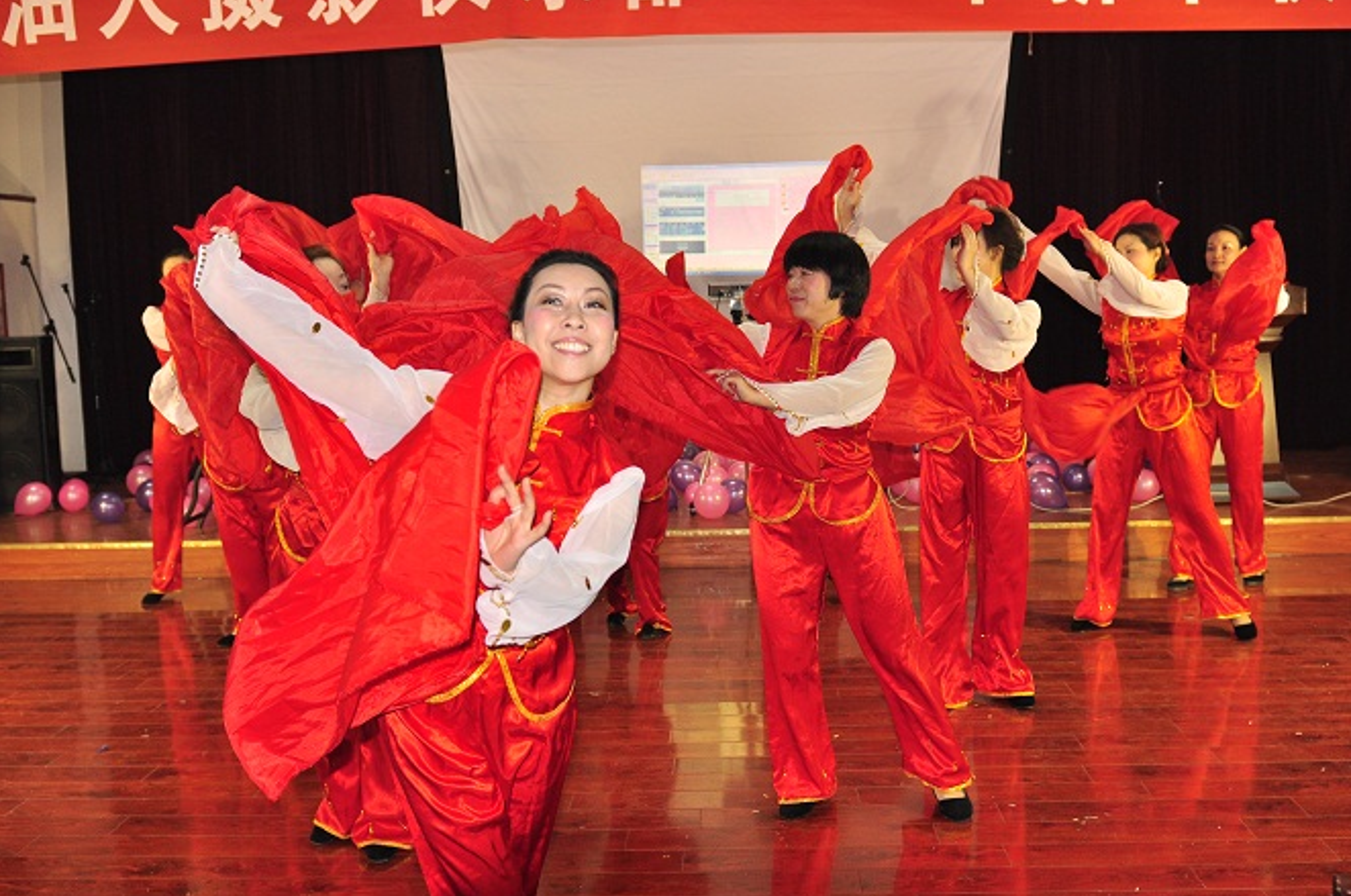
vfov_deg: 35.8
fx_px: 1386
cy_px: 454
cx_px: 692
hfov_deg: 52.0
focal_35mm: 37
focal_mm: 24
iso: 500
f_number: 3.5
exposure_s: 1/200
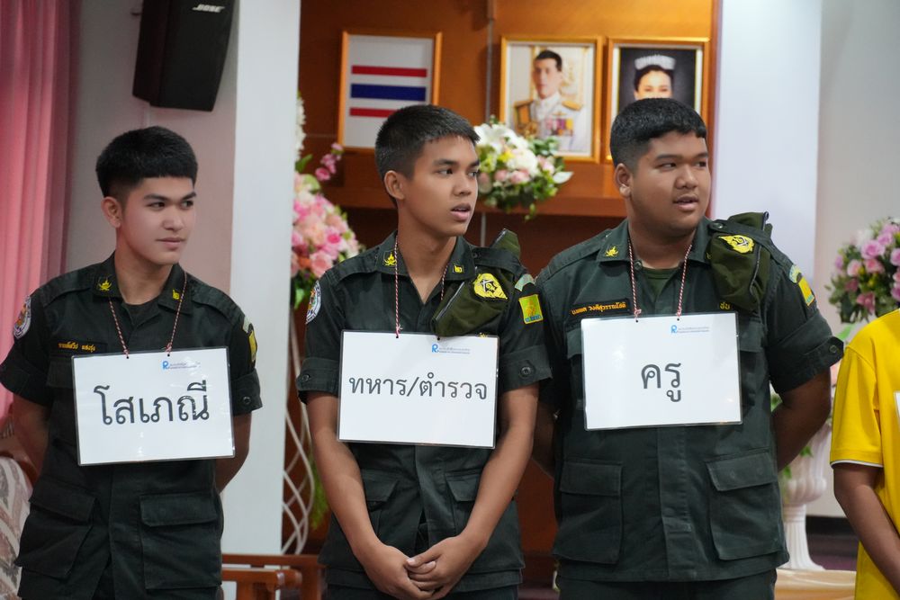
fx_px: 4463
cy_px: 300
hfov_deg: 11.5
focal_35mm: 178
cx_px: 450
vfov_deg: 7.7
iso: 6400
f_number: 5.6
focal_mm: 119
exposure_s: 1/125
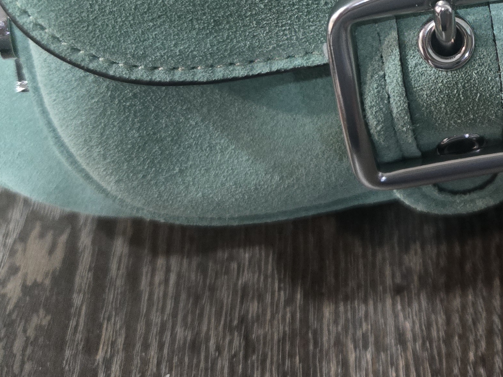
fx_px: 857
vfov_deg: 23.5
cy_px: -24
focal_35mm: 59
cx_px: 488
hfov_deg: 30.7
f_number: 1.8
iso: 1000
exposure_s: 1/120
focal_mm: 5.4
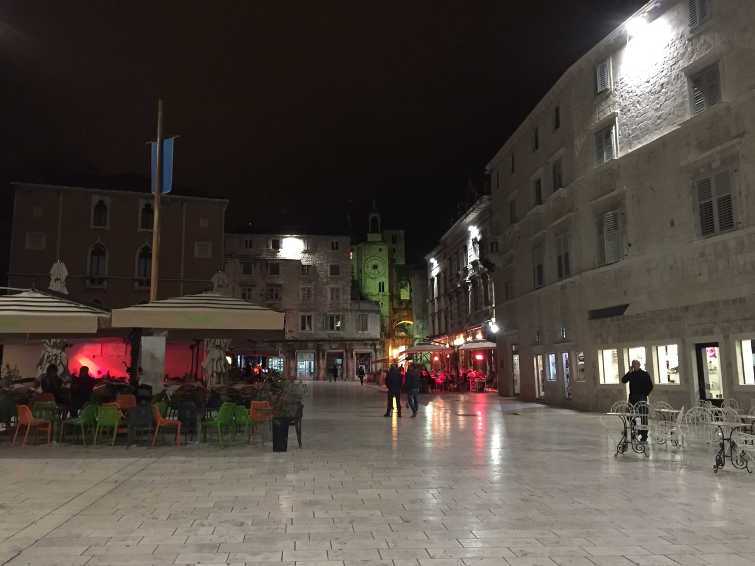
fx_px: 633
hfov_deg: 61.7
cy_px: 283
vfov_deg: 48.2
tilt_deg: +8.5
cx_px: 378
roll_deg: +0.8
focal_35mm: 29
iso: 500
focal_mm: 4.15
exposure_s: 1/17
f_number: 2.2
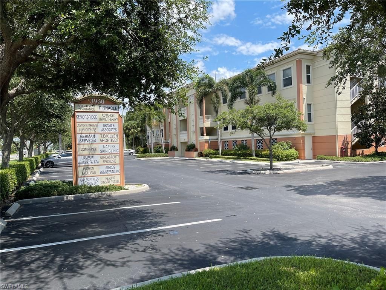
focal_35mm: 26
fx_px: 290
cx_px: 193
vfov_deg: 53.1
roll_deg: +2.0
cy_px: 145
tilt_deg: -1.5
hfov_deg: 67.3
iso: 50
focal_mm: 5.1
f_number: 1.6
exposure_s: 1/3165
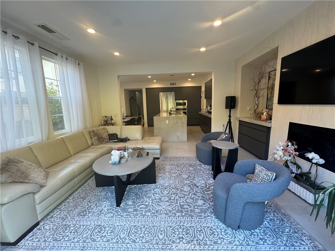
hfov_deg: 102.1
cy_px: 126
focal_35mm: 14
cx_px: 168
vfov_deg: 85.7
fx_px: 135
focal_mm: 2.22
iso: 250
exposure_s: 1/120
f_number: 2.2
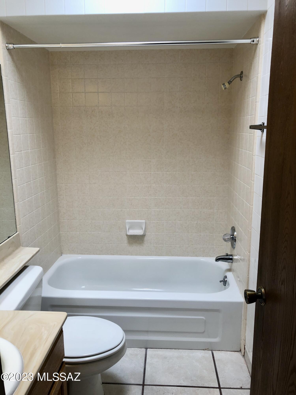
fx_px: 319
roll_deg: +1.6
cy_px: 198
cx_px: 148
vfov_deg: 63.4
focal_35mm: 28
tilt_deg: -12.7
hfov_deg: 49.7
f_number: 1.8
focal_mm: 3.99
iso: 32
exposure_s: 1/120
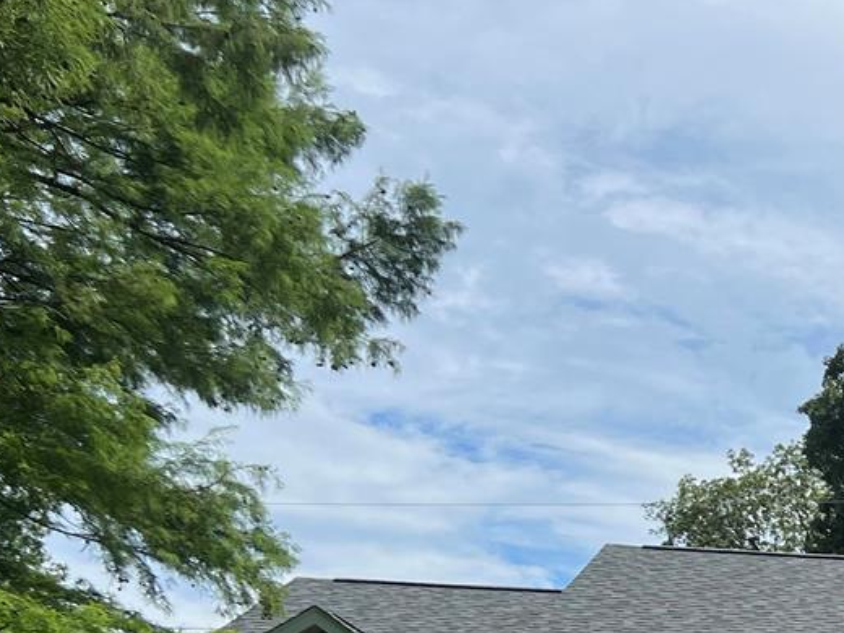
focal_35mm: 80
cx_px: 1068
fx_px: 1951
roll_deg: -2.7
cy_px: 708
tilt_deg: +7.7
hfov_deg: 22.2
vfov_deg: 17.7
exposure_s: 1/6993
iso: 50
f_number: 1.5
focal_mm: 5.7
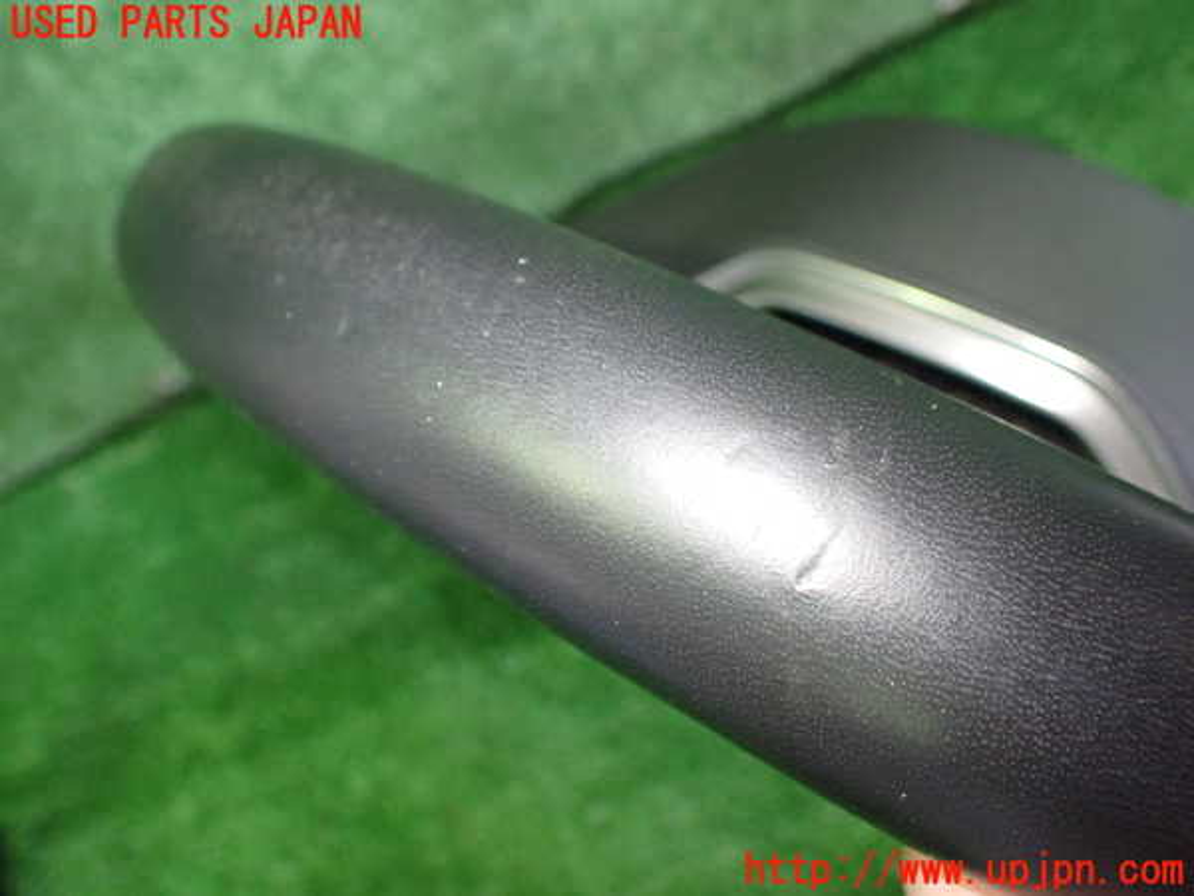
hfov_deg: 60.0
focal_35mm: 30
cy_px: 448
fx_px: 1035
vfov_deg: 46.8
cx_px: 597
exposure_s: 1/50
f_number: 2.3
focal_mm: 5.4
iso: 800
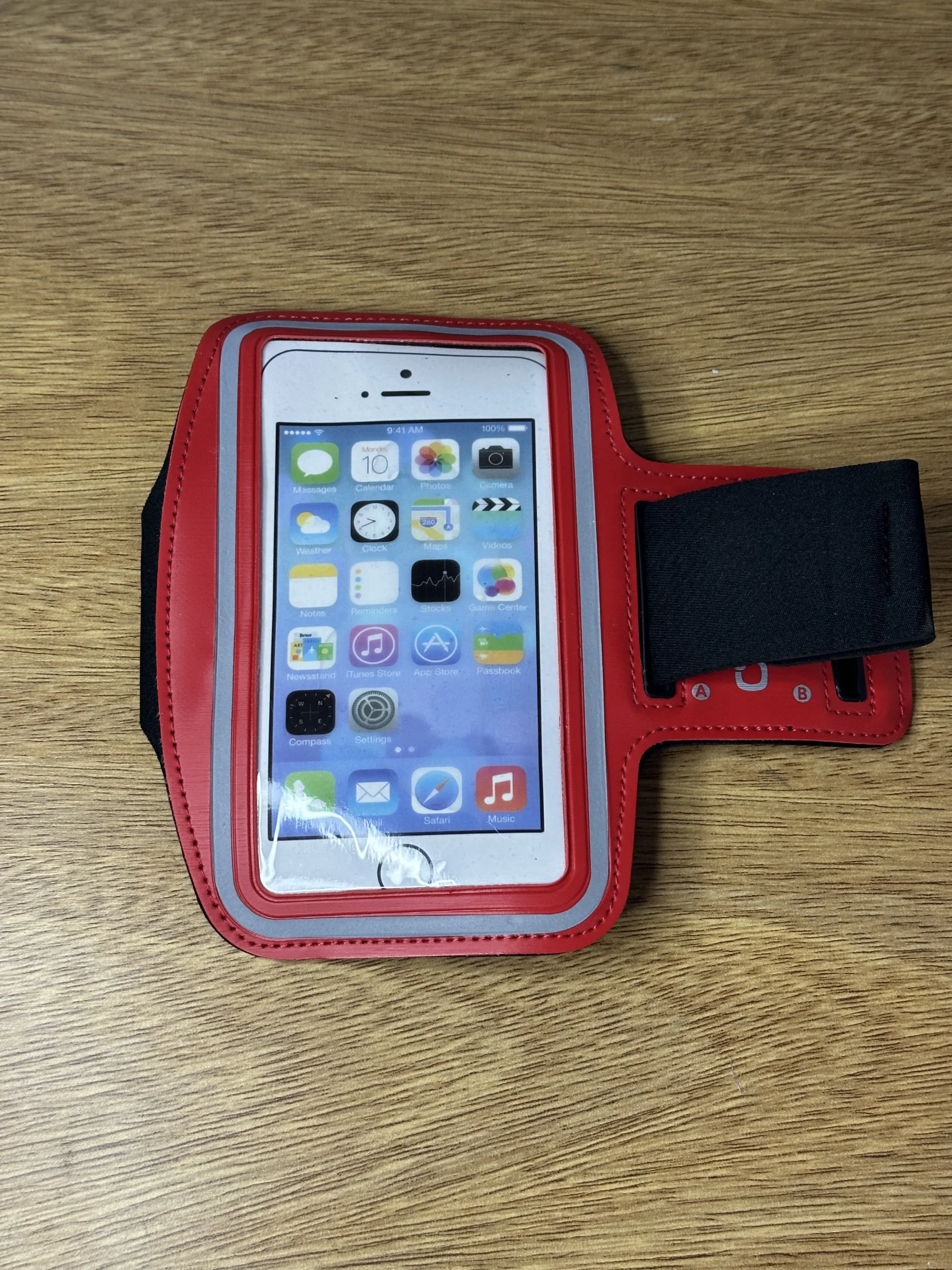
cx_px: 476
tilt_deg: -72.3
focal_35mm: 48
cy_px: 635
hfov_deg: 30.3
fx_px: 1760
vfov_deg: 39.7
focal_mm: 6.86
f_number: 1.78
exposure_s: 1/50
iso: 160
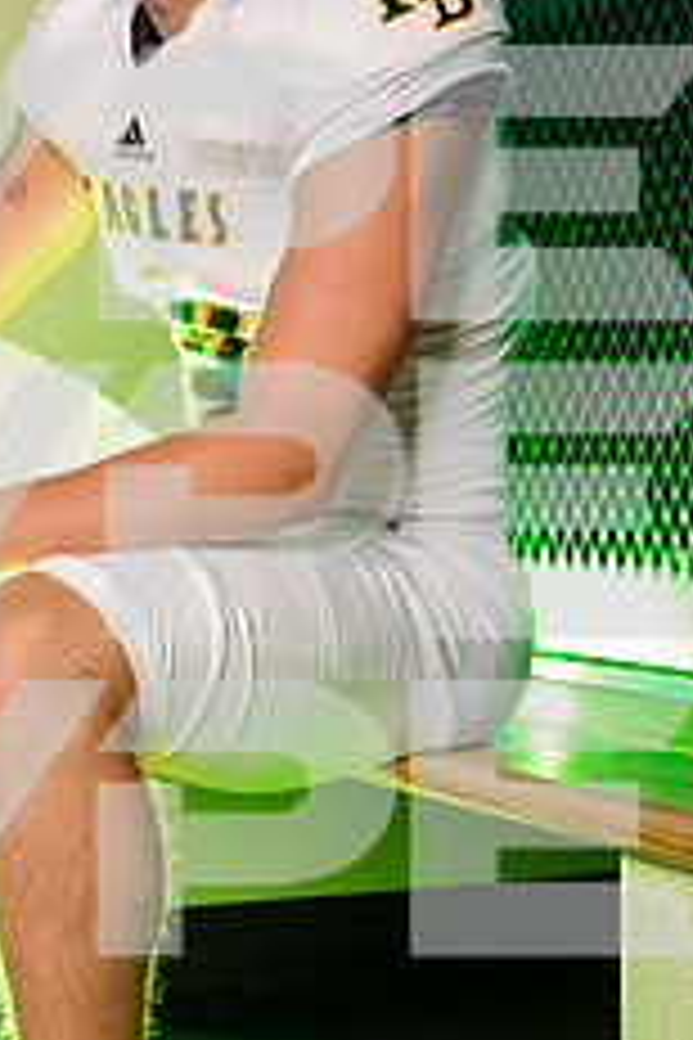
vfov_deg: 25.4
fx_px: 2310
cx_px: 54
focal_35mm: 80
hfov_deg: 16.8
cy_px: 504
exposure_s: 1/250
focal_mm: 41
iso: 80
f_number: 6.3
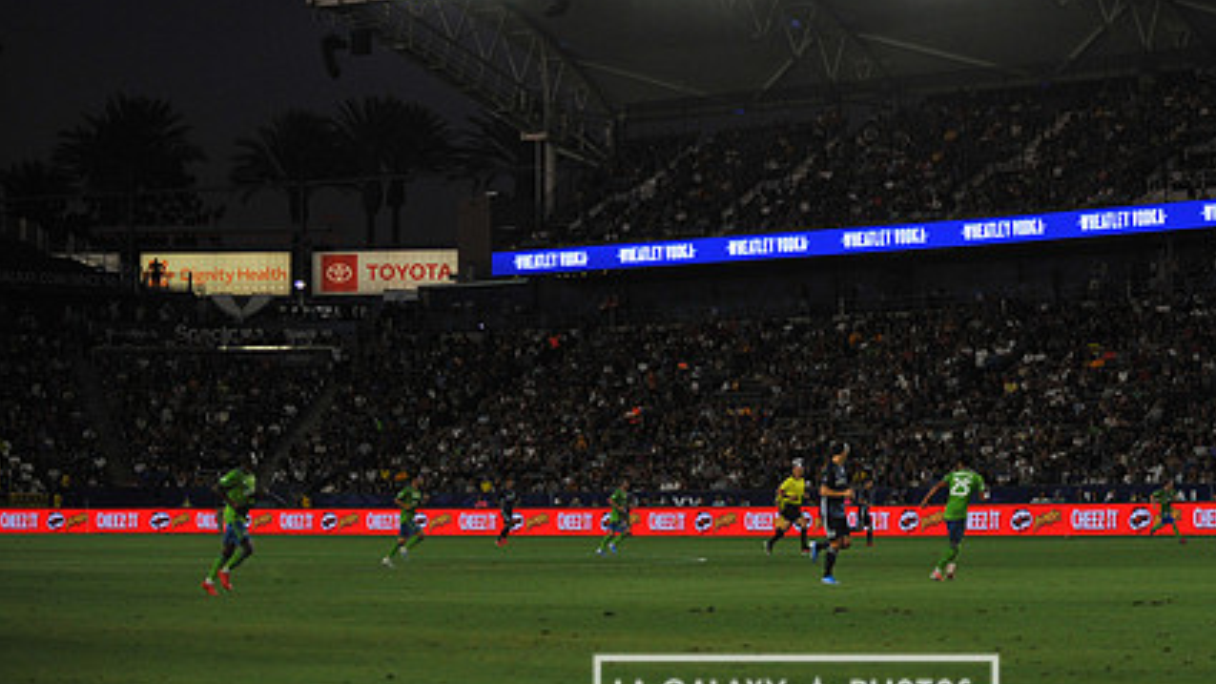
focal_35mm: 100
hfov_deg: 21.3
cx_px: 795
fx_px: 3224
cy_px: 263
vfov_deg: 12.1
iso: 1600
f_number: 2.8
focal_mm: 70
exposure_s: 1/2500
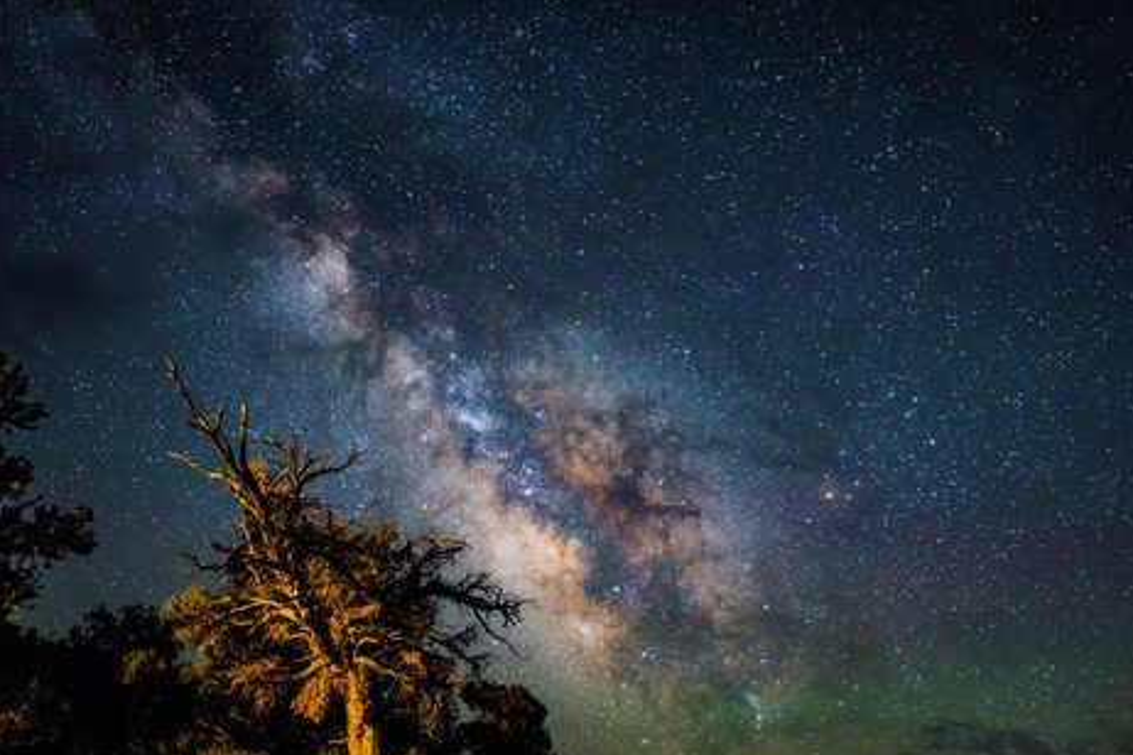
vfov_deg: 48.9
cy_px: 488
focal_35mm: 26
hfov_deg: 69.3
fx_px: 818
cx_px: 613
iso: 5000
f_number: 1.8
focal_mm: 20
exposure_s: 15
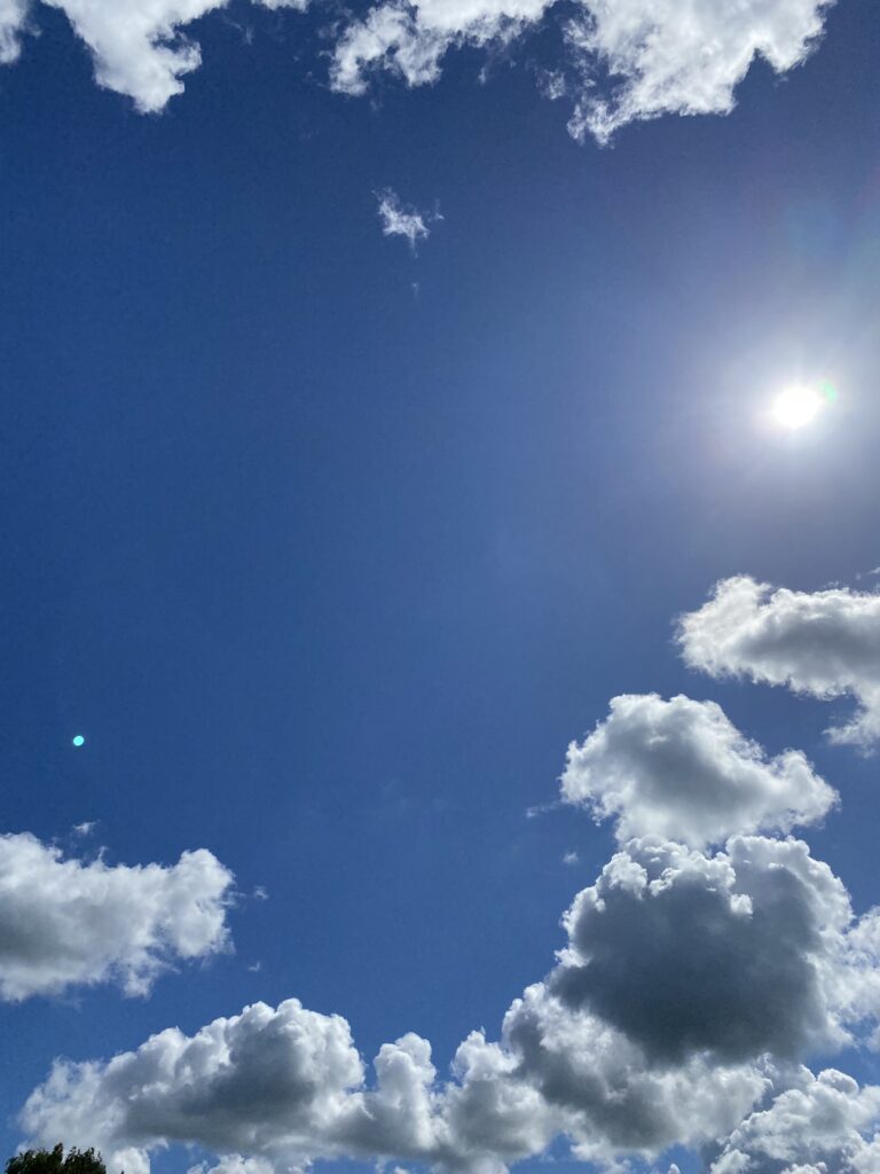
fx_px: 881
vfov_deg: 67.3
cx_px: 440
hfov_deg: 53.1
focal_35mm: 26
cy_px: 587
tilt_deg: +44.7
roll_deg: +2.8
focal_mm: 4.25
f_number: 1.8
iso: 32
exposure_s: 1/8197
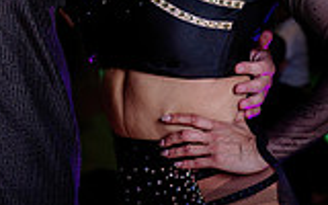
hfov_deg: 10.6
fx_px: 1743
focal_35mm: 195
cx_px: -42
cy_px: -46
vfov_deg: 6.7
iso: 500
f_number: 4
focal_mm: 47
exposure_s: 1/50
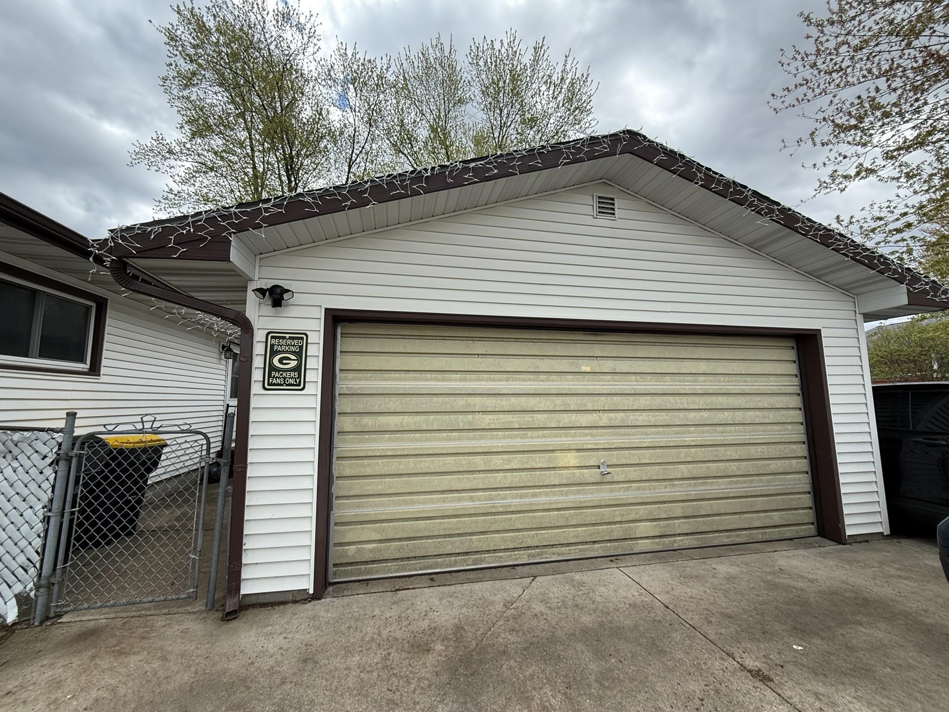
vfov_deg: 85.7
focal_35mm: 14
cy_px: 356
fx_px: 384
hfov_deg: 102.1
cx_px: 474
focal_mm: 2.22
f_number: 2.2
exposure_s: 1/734
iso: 50
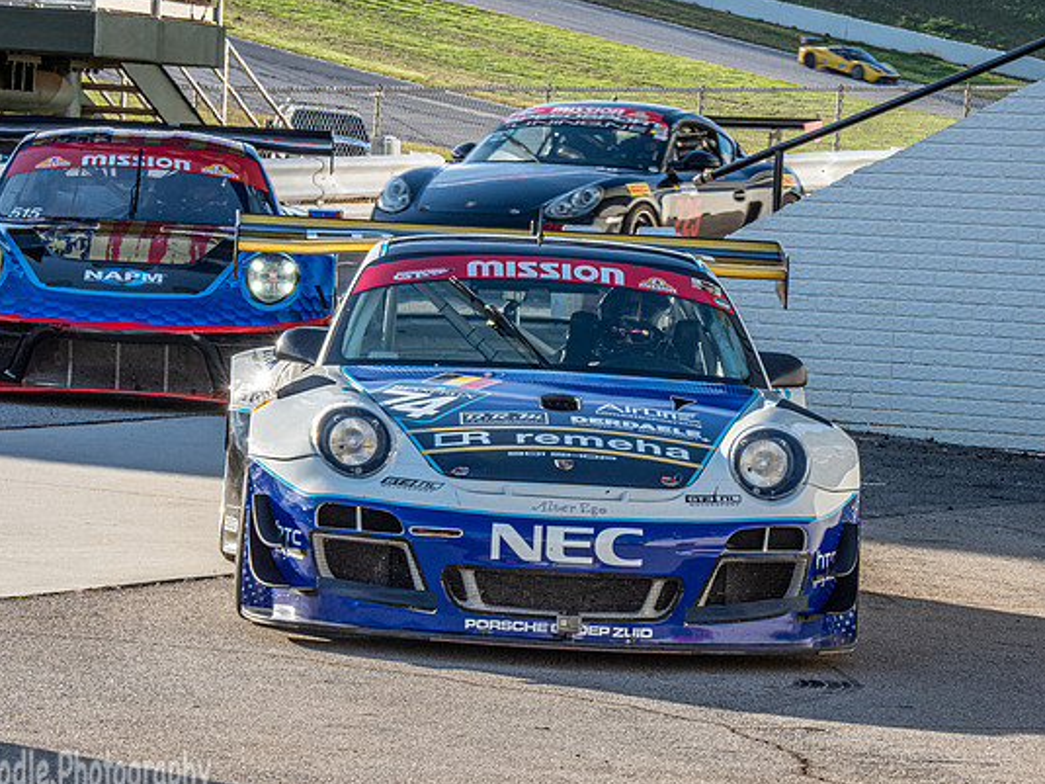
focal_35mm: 217
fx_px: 6549
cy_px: 388
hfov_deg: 9.1
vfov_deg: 6.8
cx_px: 500
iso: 500
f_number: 18
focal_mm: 100
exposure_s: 1/80
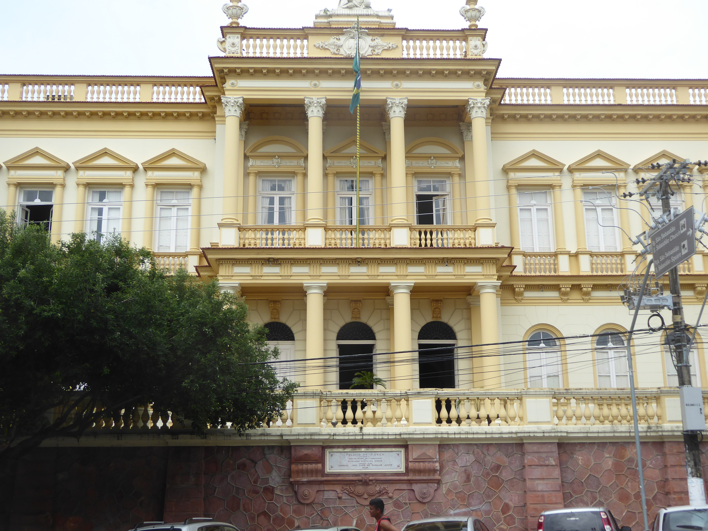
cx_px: 354
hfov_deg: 41.2
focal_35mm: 46
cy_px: 266
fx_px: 941
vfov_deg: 31.5
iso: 80
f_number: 3.9
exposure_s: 1/400
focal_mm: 7.8
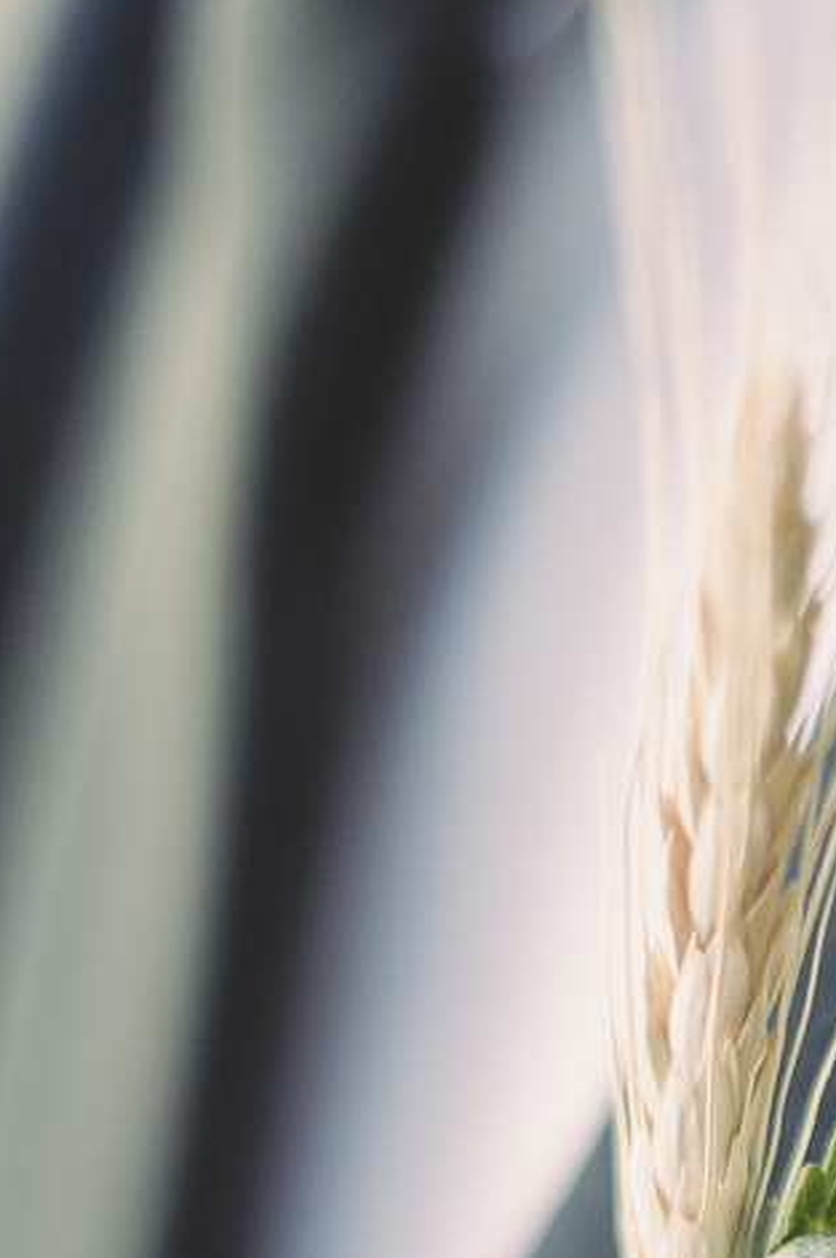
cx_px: 992
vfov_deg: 11.9
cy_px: 1466
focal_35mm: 170
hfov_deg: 8.0
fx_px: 5934
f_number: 2
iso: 320
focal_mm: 50
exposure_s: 1/800
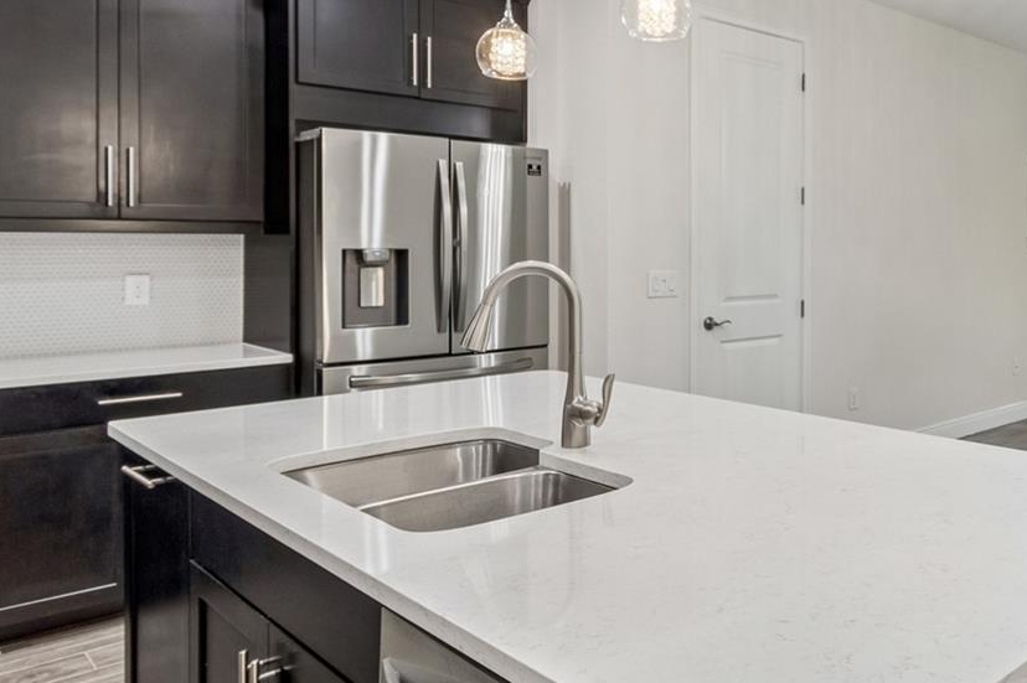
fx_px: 827
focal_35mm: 29
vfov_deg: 44.4
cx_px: 894
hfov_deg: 56.4
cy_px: 243
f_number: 7.1
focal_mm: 10
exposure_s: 1/20
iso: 100
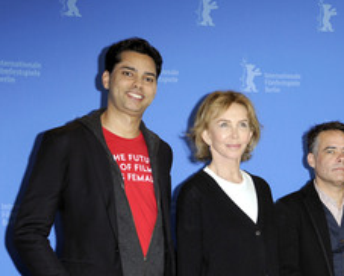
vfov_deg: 16.5
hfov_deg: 20.0
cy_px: 212
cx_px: 338
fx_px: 948
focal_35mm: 93
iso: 800
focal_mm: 50
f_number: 6.3
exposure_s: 1/200
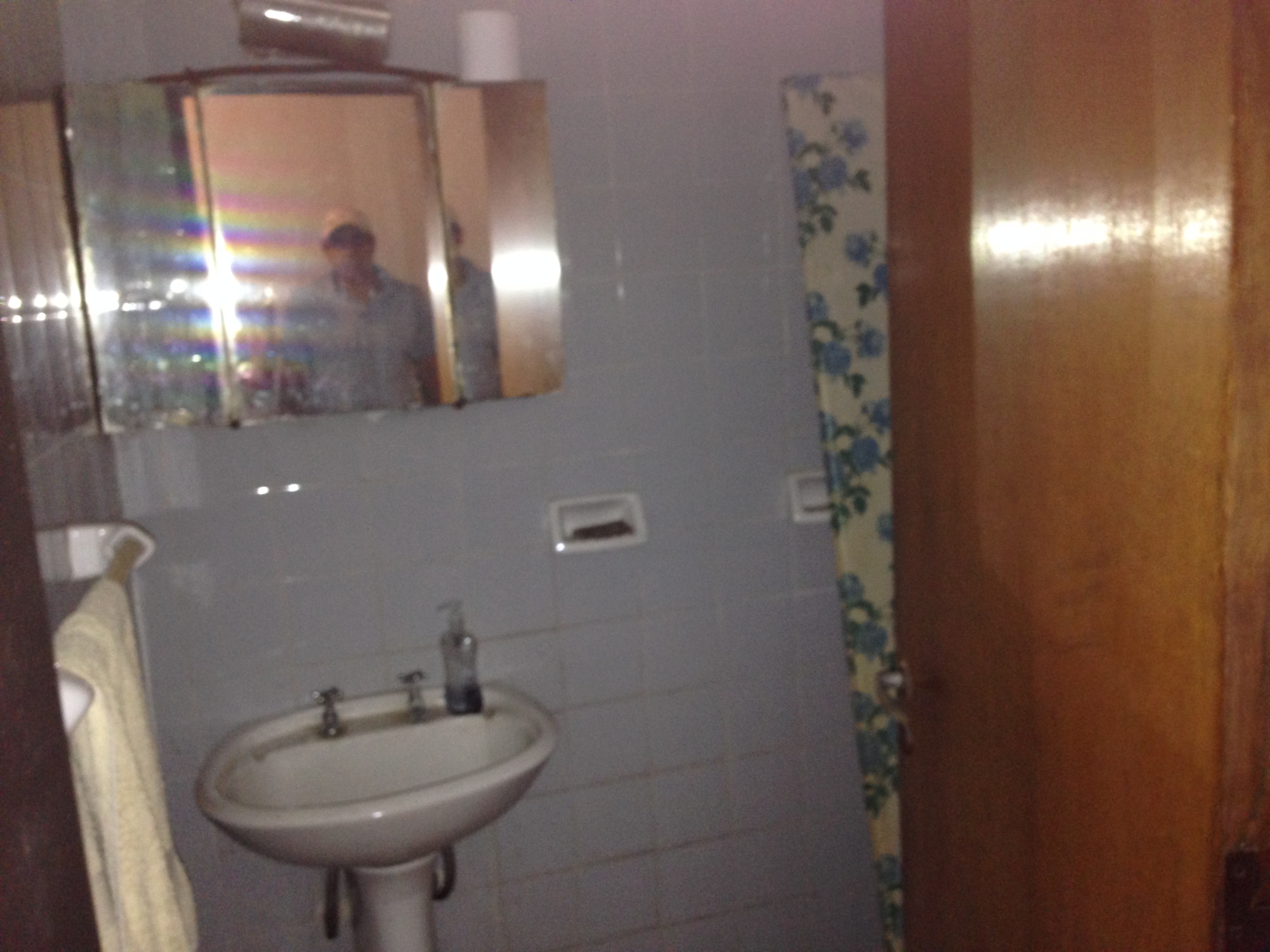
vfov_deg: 42.9
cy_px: 476
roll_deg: +5.4
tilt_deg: -11.4
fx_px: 1211
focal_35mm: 33
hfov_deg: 55.4
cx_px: 635
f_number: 2.4
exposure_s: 1/16
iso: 200
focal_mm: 4.12
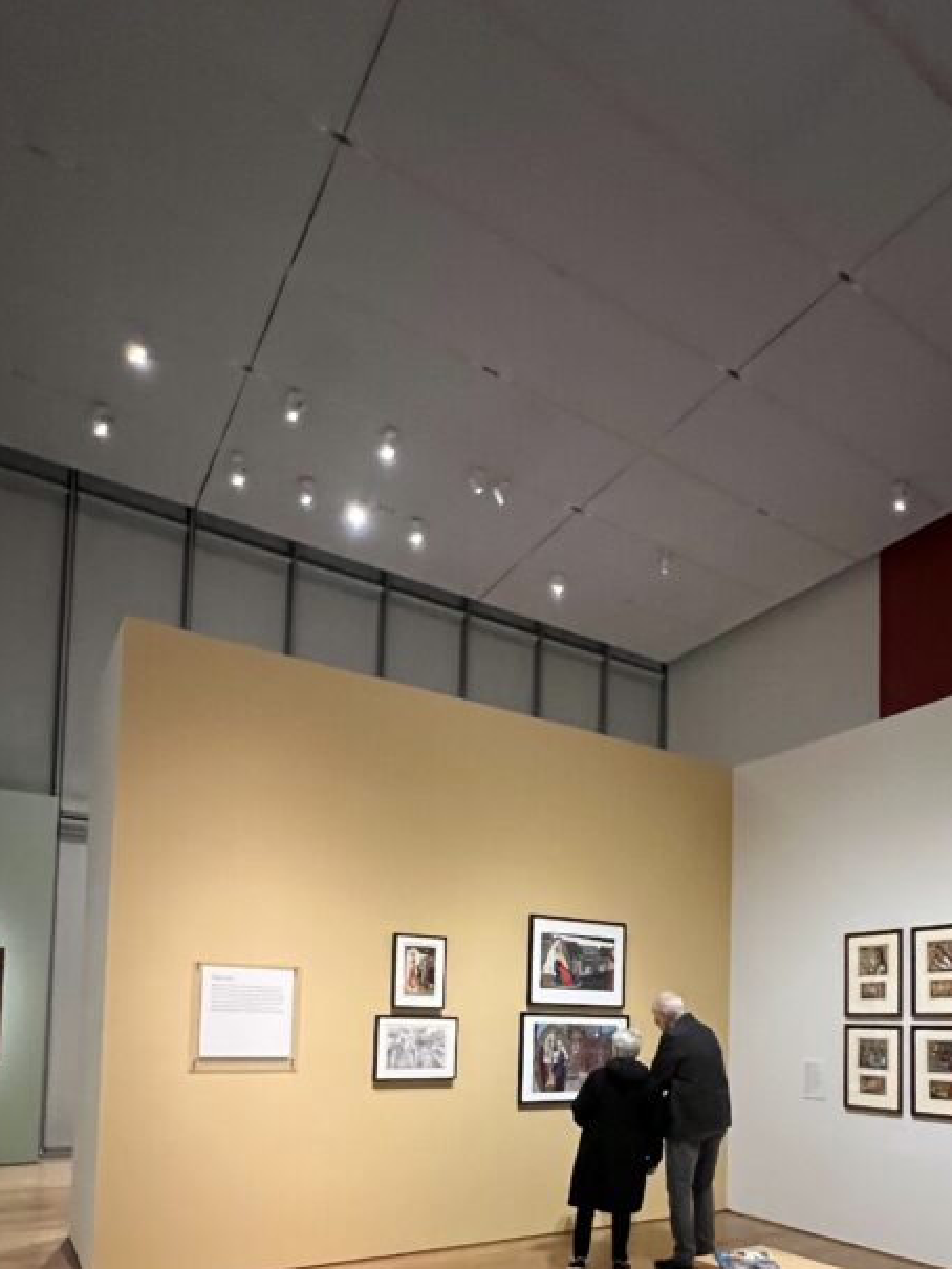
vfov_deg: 70.1
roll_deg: -0.1
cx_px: 547
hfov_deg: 60.8
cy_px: 986
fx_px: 806
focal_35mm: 22
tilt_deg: +3.7
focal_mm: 1.57
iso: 800
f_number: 1.8
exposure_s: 1/59
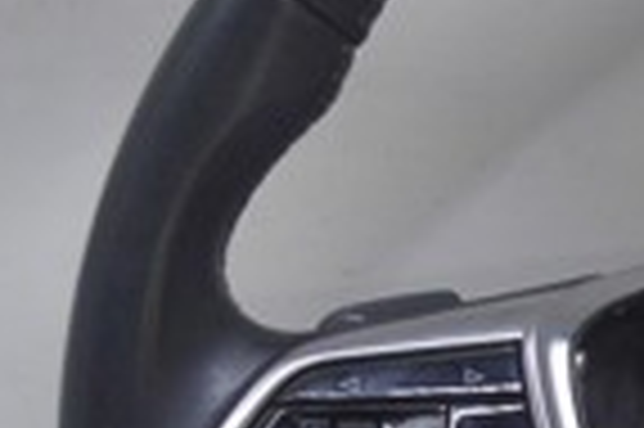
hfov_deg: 9.4
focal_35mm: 215
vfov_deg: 6.3
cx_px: 811
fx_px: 3842
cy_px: 489
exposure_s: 1/25
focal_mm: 32
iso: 400
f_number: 5.6
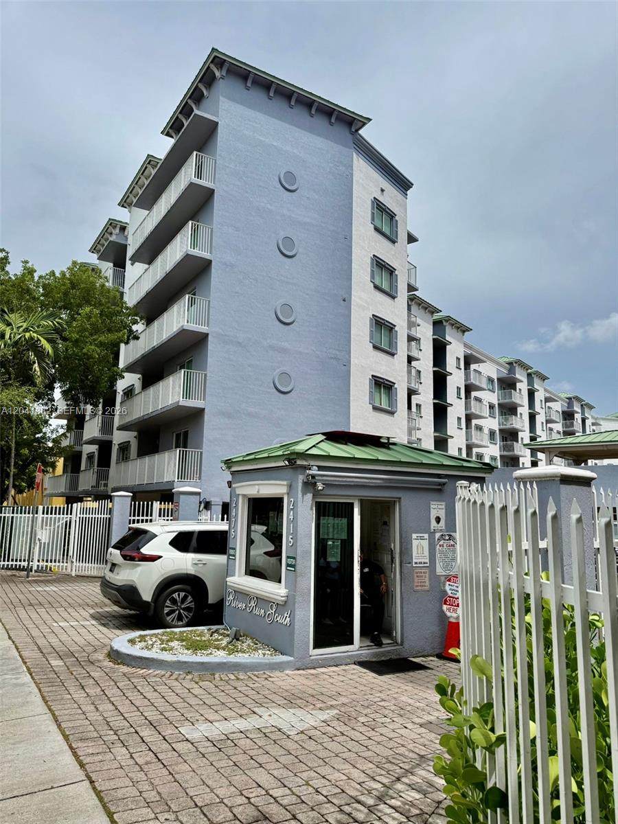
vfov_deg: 71.6
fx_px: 571
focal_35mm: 24
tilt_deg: +10.5
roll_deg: -1.3
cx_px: 309
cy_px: 412
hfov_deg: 56.8
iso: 80
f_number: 1.78
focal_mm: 6.76
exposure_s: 1/4975
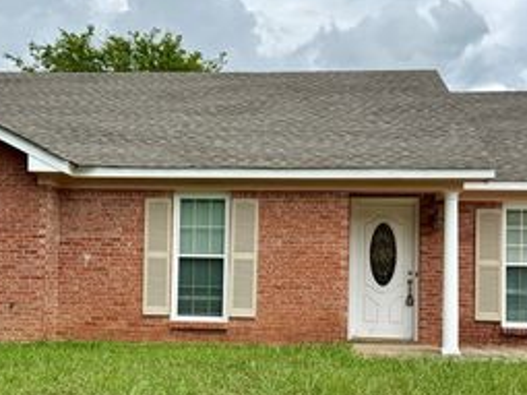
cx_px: 221
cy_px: 266
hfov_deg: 40.3
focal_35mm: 47
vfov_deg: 30.6
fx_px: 715
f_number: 1.78
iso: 80
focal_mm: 6.76
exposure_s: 1/5714
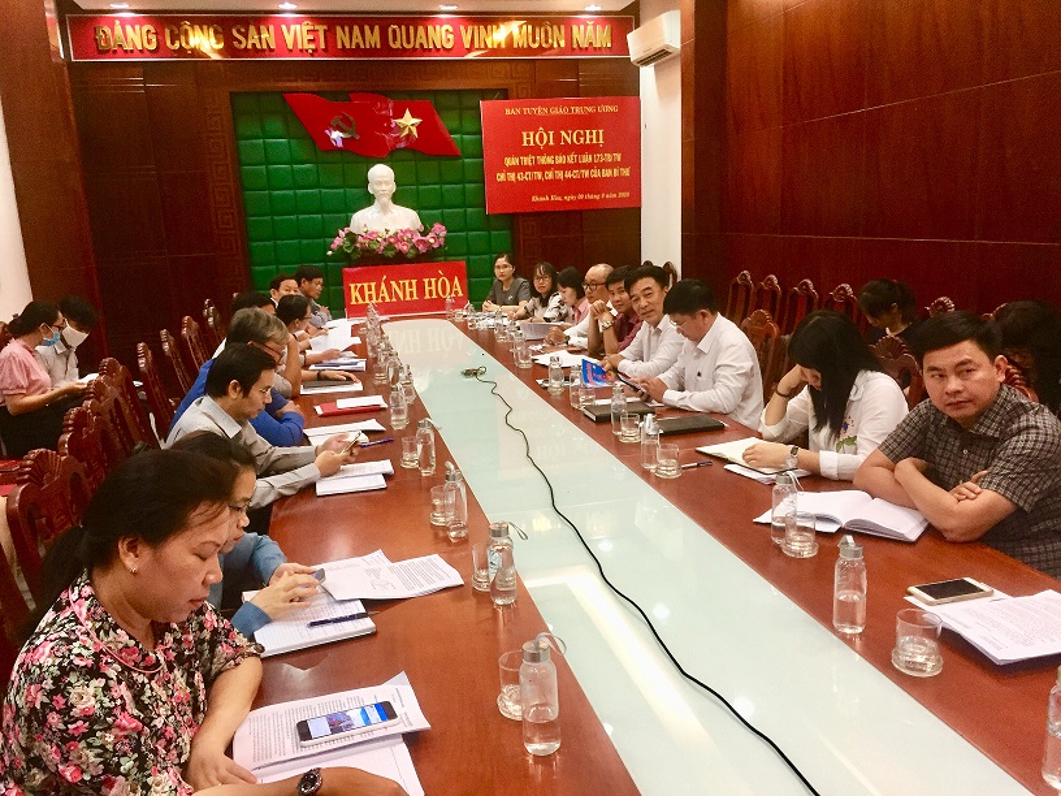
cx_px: 530
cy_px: 398
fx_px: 889
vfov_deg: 48.2
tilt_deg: -7.7
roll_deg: +2.9
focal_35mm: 29
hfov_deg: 61.7
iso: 200
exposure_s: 1/33
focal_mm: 4.15
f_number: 2.2
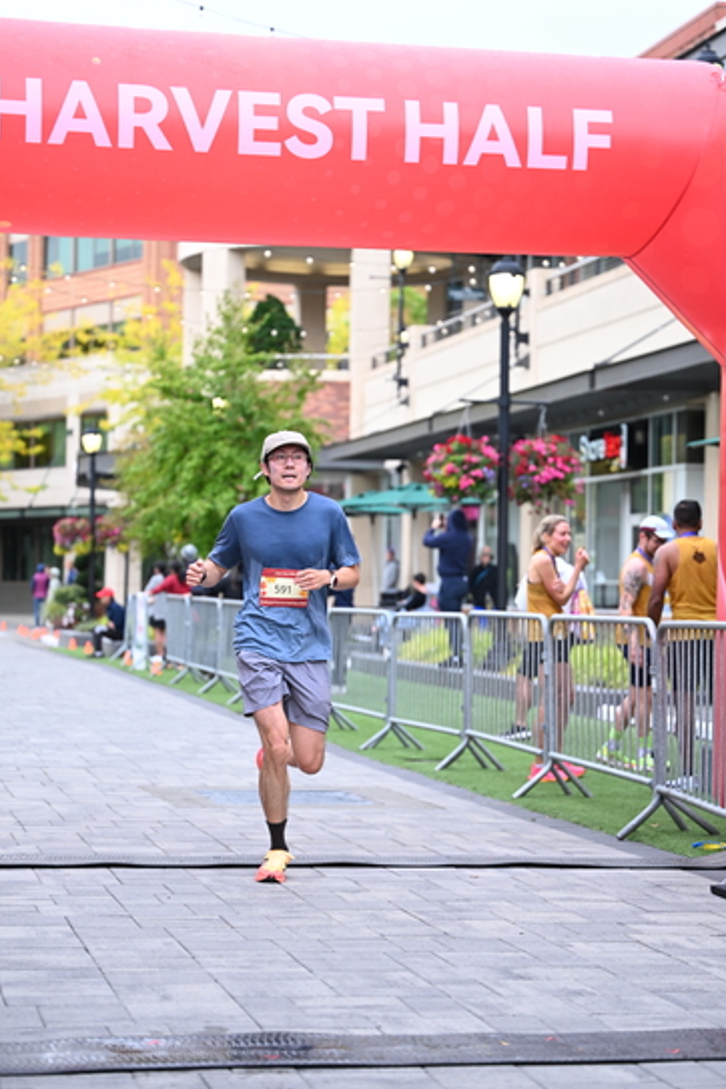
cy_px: 543
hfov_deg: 17.3
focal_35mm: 79
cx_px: 362
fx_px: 2390
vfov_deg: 25.7
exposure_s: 1/1250
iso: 1000
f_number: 2.8
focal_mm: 78
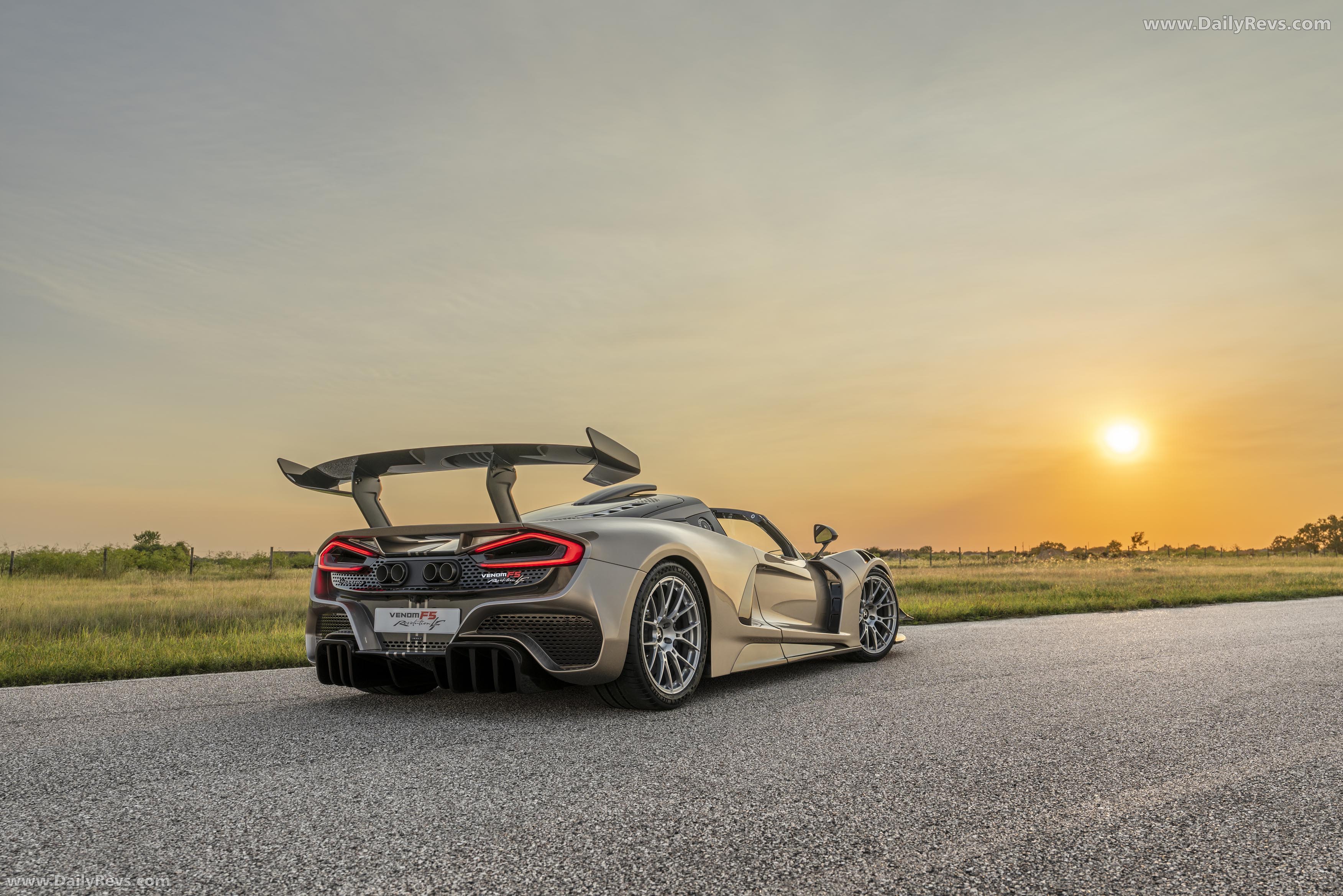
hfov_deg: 62.8
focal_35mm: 30
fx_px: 1100
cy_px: 448
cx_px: 672
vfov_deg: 44.3
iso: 64
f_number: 5
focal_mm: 29.5
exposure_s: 1/160
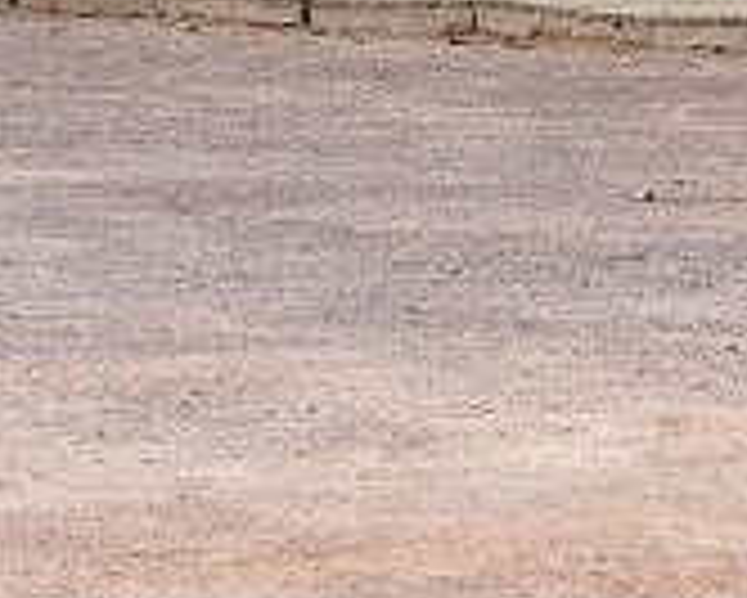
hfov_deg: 3.7
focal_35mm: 518
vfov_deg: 2.9
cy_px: -1192
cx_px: 1024
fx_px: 11459
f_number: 9
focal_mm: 50
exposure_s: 1/320
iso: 200
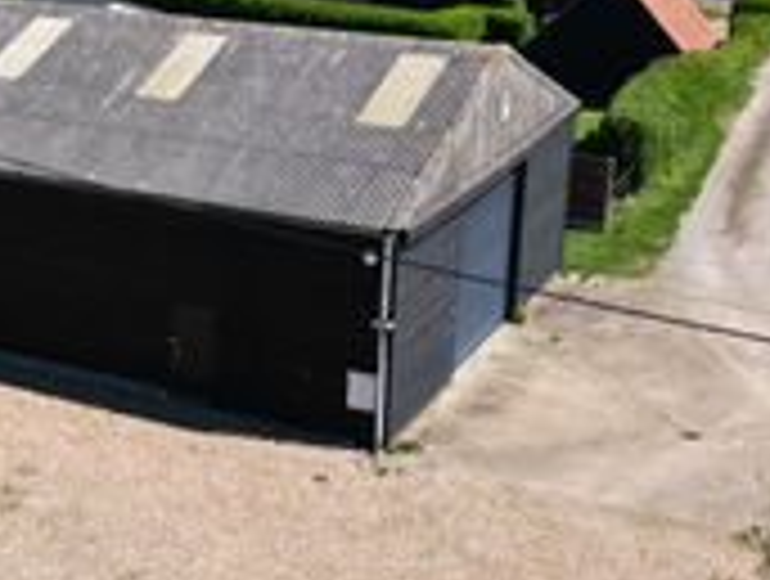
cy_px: 220
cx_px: 95
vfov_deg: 26.1
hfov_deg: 32.7
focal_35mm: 56
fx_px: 1248
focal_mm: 6.72
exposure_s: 1/2500
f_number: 1.7
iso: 130
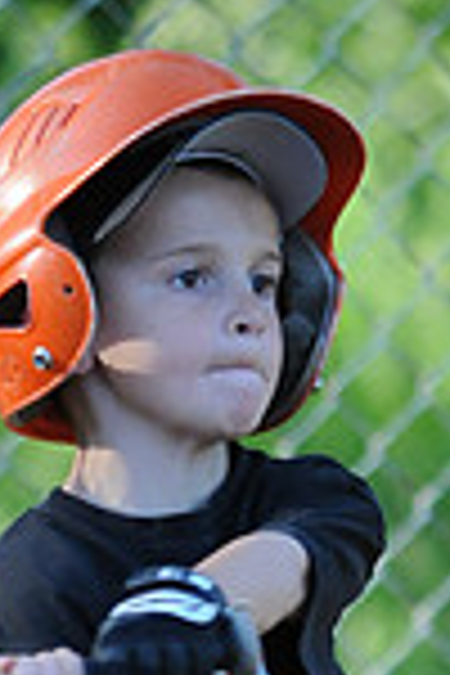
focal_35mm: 1742
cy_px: 1197
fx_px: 32660
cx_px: 164
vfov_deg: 1.2
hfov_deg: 0.8
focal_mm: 300
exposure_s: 1/800
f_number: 4
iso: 800
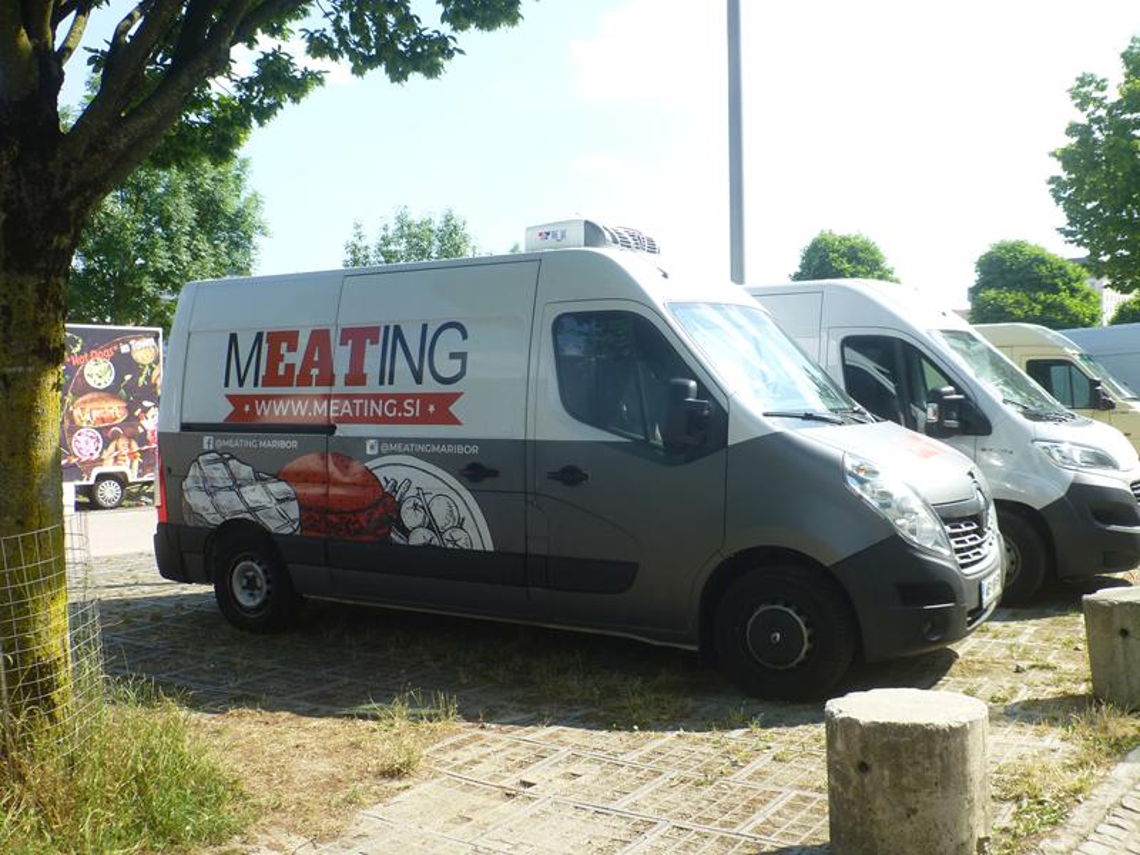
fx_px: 1120
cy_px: 428
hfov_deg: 54.0
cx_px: 570
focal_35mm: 34
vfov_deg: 41.8
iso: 100
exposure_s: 1/400
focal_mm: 6.1
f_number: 3.7
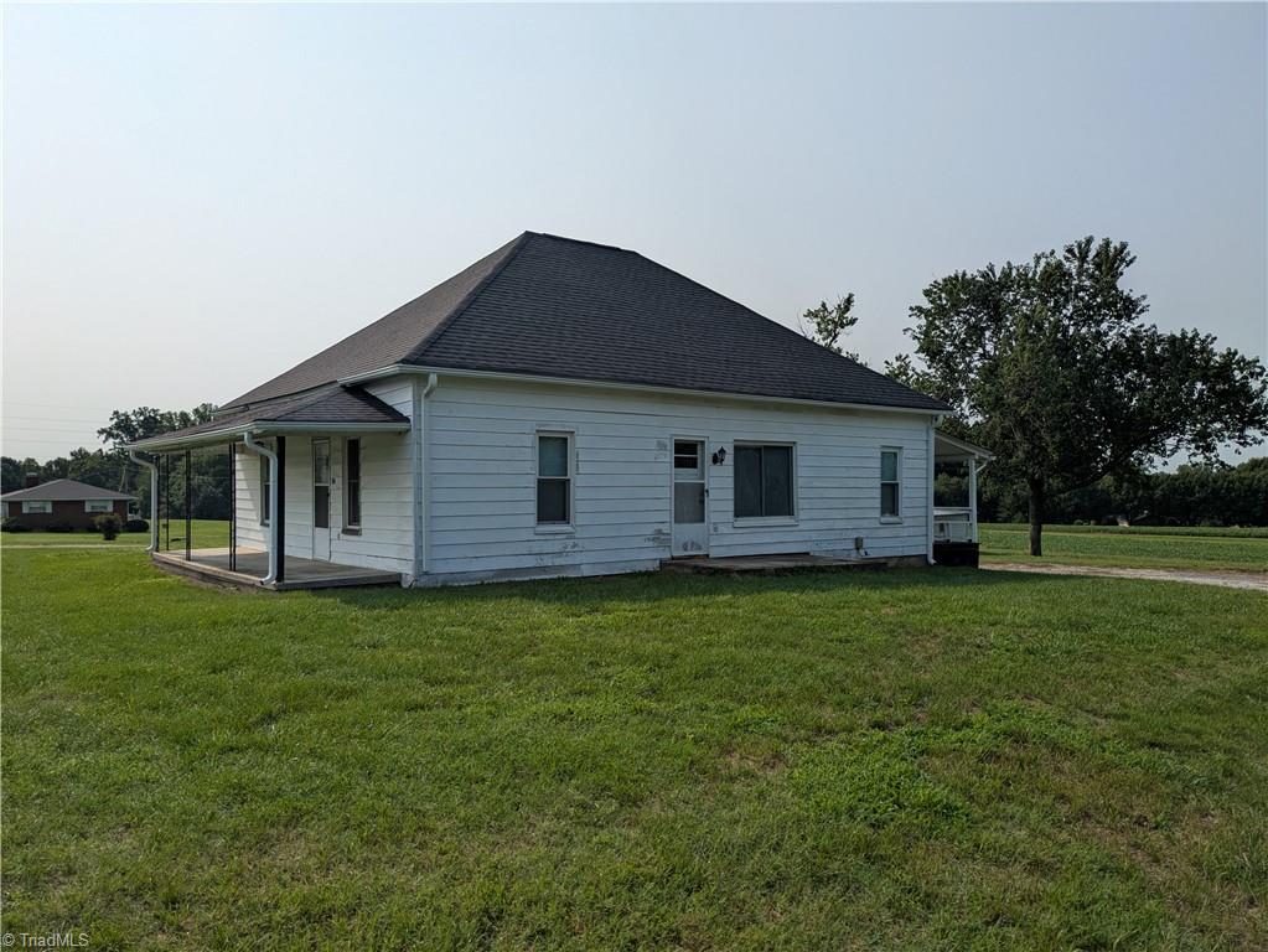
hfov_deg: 69.4
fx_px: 916
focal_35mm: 25
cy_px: 476
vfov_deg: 54.9
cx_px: 634
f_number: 1.89
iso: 52
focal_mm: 5.43
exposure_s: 1/3953
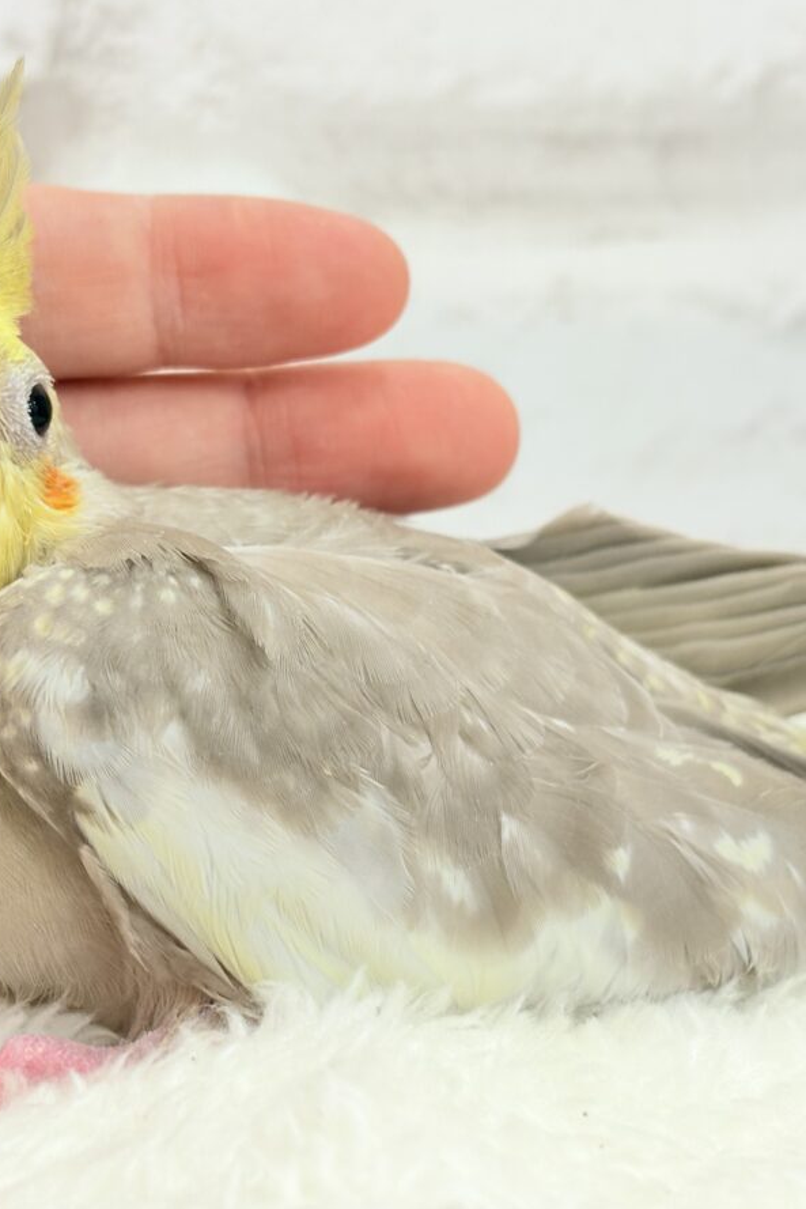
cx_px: 317
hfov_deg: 18.7
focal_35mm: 73
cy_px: 607
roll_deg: -0.4
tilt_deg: -10.1
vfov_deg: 27.7
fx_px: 2450
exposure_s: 1/50
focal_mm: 5.96
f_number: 1.6
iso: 50
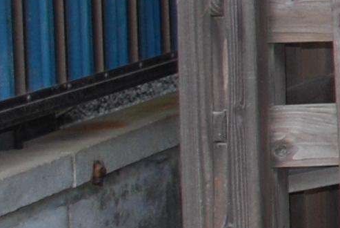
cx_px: 1158
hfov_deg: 7.8
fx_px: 2005
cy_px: -93
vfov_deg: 6.4
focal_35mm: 212
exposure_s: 1/60
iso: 200
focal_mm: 18
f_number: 3.5
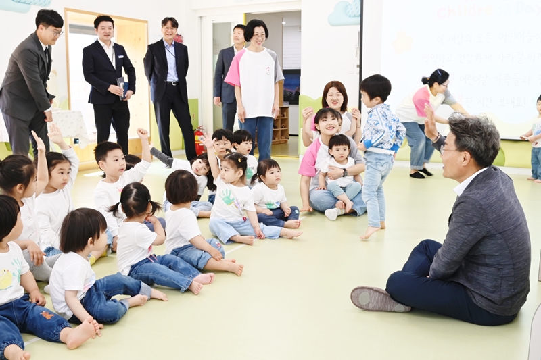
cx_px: 270
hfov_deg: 53.1
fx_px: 541
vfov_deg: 36.9
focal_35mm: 36
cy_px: 180
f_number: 4.5
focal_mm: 24
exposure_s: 1/80
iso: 500
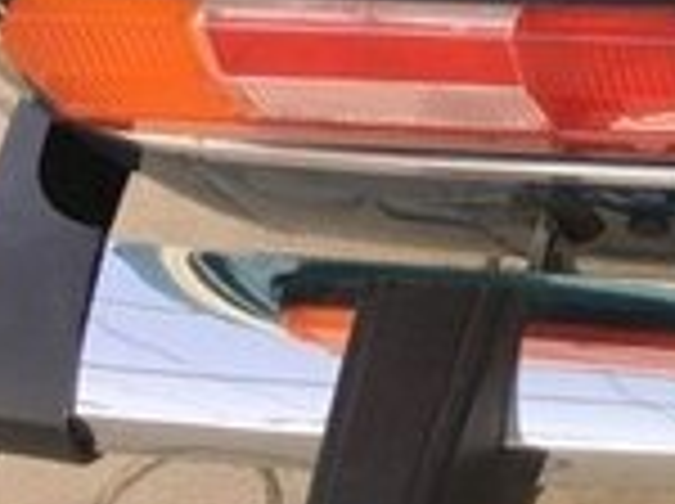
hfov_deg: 13.0
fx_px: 2492
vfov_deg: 10.7
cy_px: -470
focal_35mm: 128
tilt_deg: -39.5
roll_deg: -2.0
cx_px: 1431
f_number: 2.2
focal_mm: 4.15
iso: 25
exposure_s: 1/100
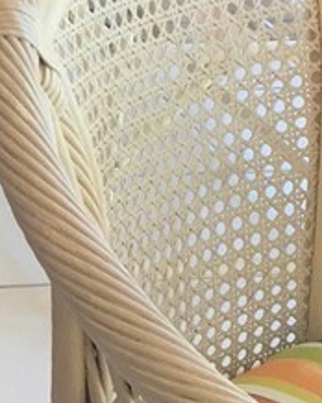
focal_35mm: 133
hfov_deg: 10.8
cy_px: 87
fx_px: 1587
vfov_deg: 14.4
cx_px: -285
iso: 40
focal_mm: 4.15
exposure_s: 1/100
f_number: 2.2
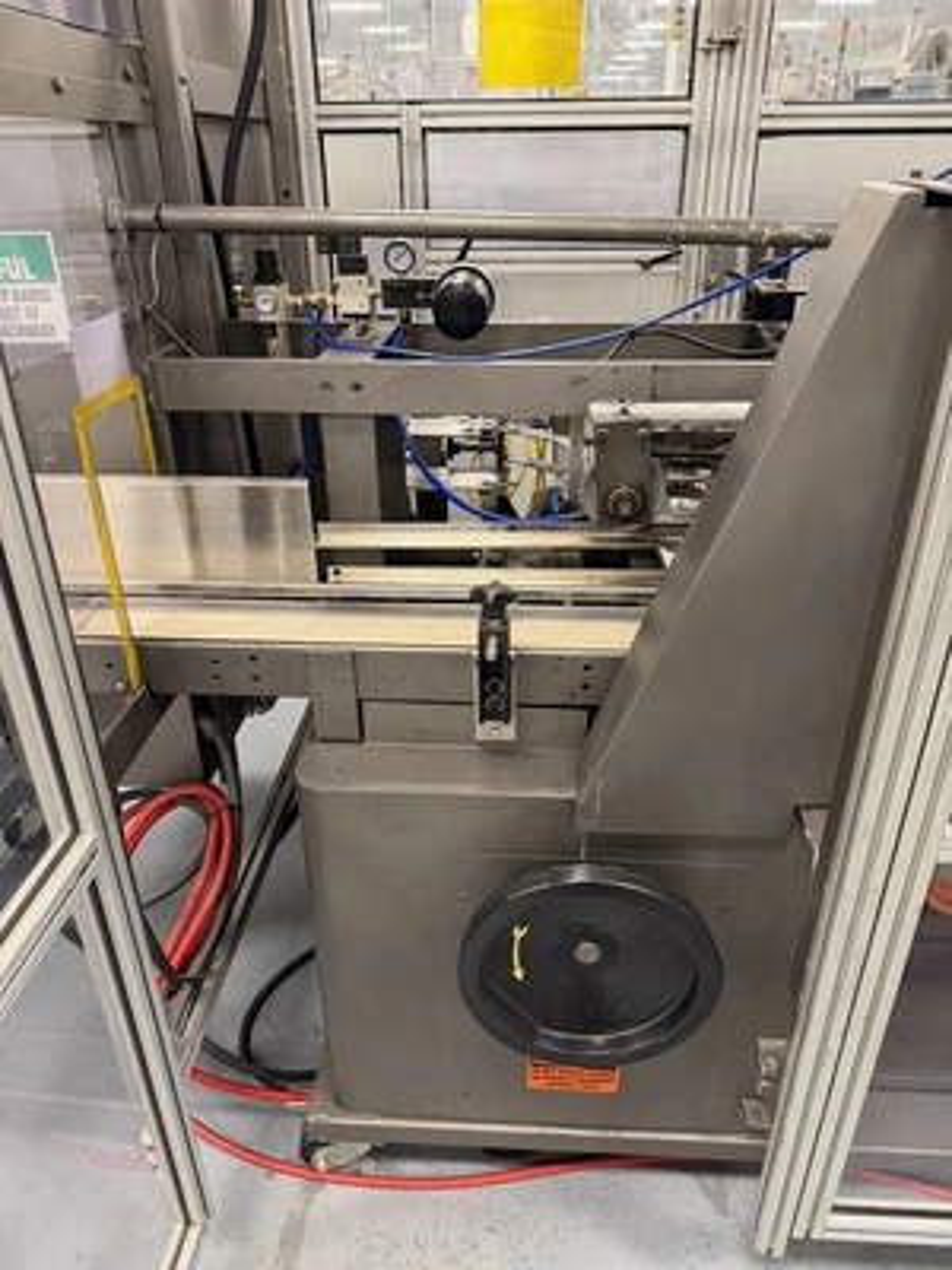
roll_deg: +0.0
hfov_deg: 56.8
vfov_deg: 71.6
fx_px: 880
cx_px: 476
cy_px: 635
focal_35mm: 24
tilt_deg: -28.1
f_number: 1.78
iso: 400
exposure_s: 1/60
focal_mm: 6.76
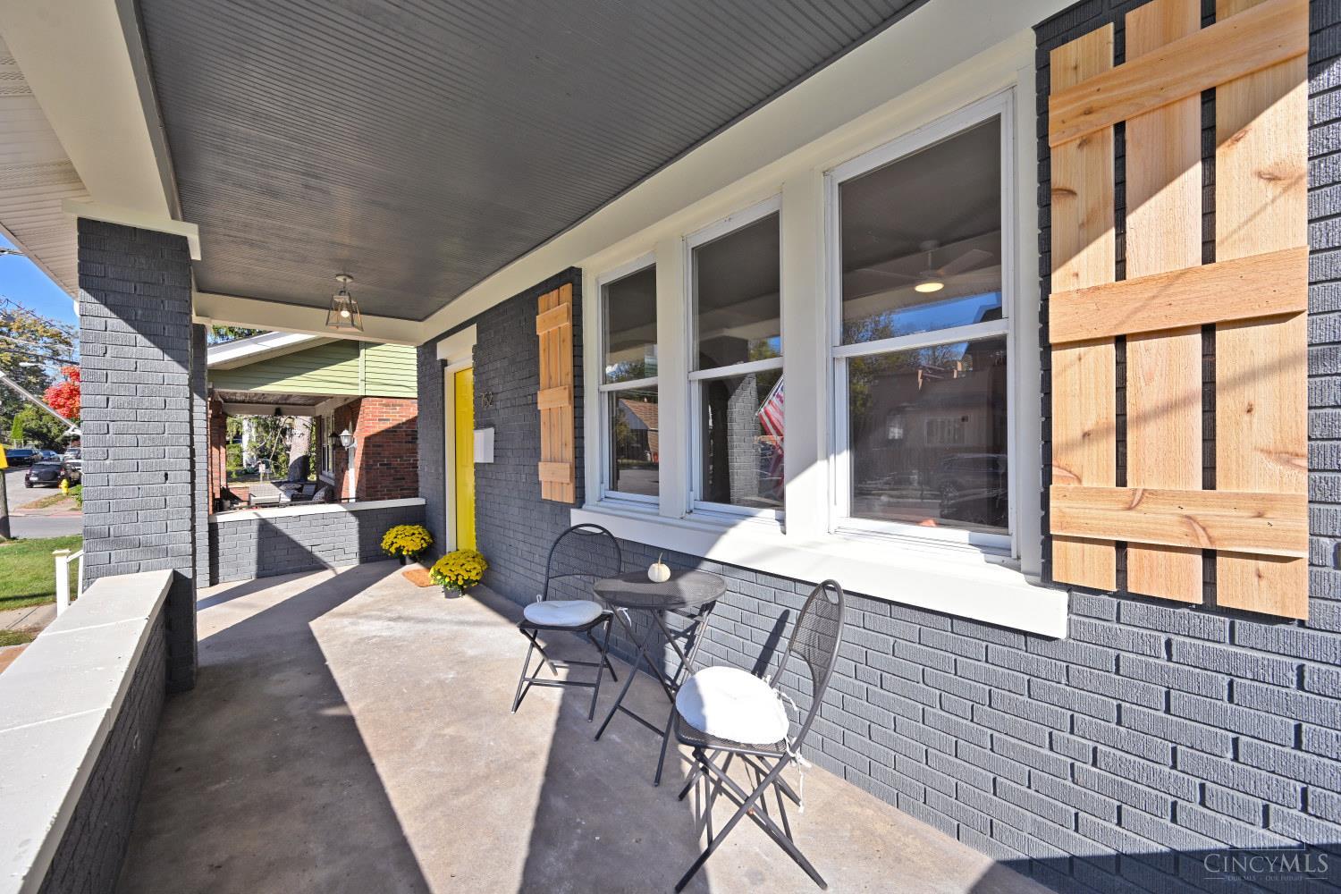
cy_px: 447
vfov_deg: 81.2
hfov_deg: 104.3
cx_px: 670
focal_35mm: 14
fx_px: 521
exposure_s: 1/200
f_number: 8
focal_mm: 14
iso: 100
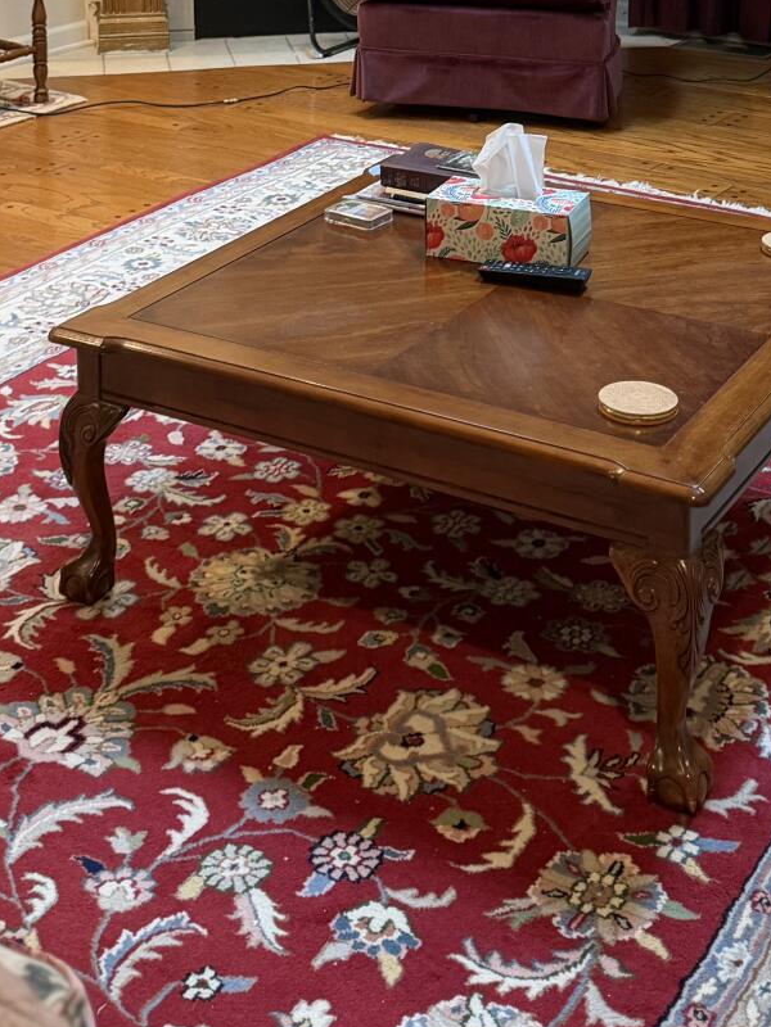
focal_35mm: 60
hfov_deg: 24.4
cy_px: -78
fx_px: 1782
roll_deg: -0.9
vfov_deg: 29.3
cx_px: 365
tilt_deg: -8.3
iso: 320
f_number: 1.78
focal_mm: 6.76
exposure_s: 1/60
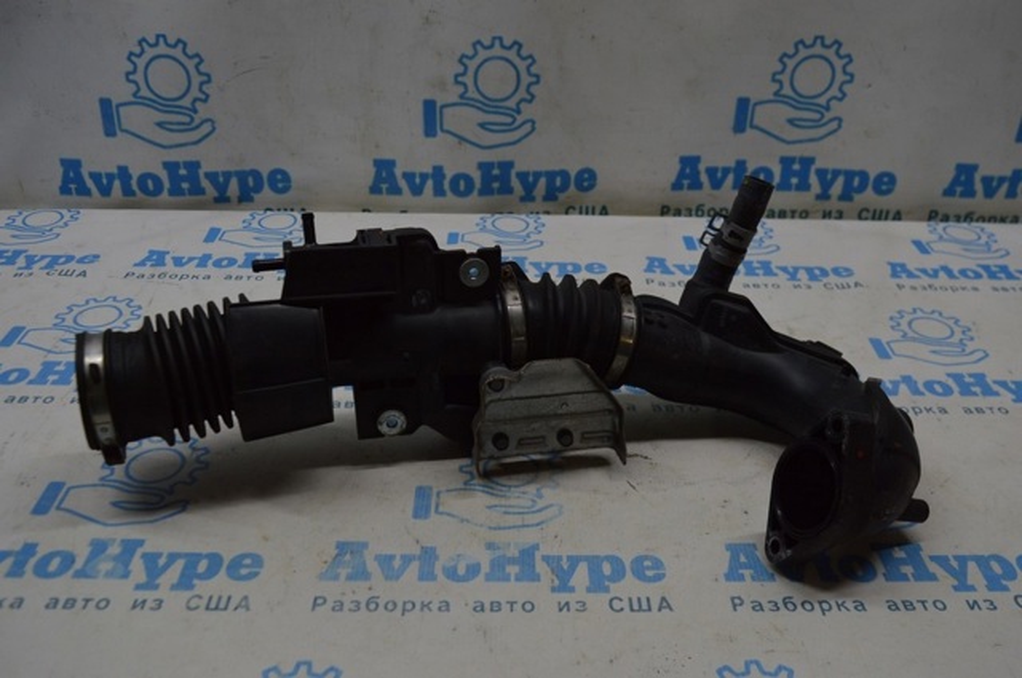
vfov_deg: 39.9
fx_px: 936
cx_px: 511
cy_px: 339
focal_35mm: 33
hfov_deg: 57.3
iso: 400
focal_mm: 22
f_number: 5.6
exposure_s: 1/125
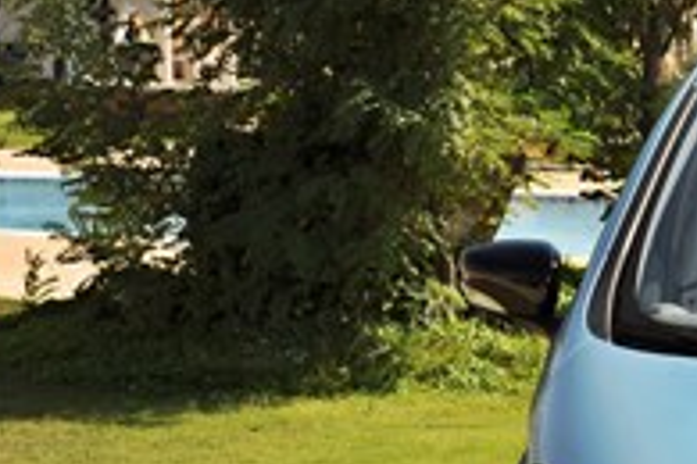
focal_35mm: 131
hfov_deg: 14.4
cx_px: 1097
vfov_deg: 10.4
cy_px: 346
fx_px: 2536
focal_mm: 40
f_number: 9
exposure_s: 1/250
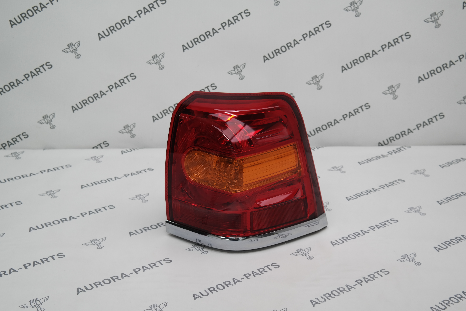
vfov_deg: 29.2
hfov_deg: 42.7
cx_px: 233
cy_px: 156
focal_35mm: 46
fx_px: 595
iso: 200
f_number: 4.5
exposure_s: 1/60
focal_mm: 30
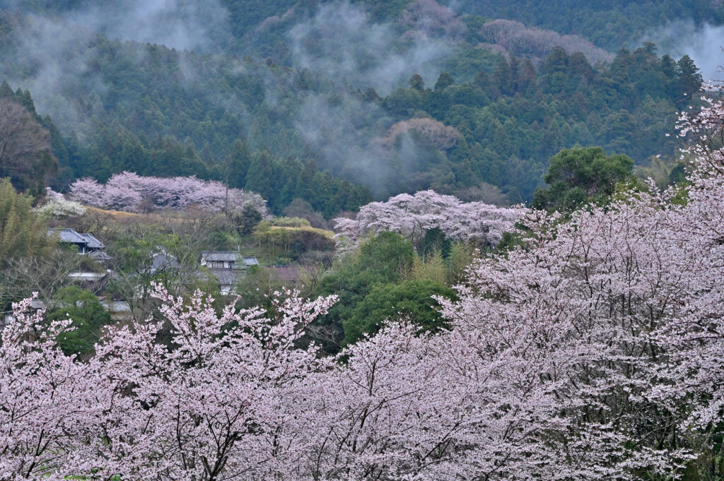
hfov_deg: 18.6
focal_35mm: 110
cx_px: 362
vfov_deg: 12.4
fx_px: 2210
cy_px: 240
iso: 400
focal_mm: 110
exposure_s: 1/40
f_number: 13
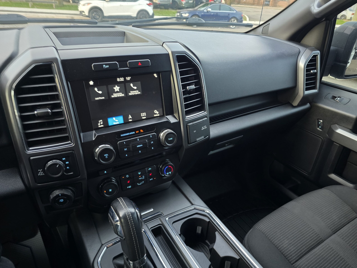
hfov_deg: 73.9
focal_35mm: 23
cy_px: 134
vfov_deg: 58.9
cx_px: 178
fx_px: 237
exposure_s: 1/28.6
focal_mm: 6.3
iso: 640
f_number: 1.7
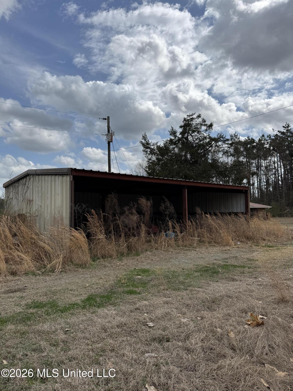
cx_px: 146
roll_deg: +0.7
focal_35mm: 24
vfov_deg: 71.6
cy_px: 196
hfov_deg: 56.8
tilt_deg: +3.3
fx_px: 271
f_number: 1.78
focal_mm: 6.76
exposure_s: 1/9091
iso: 80
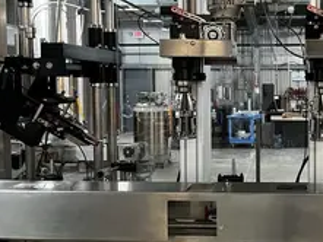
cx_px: 269
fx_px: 439
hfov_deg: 38.5
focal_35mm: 47
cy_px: 111
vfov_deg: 30.9
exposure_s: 1/60
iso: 500
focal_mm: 5.1
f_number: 1.6
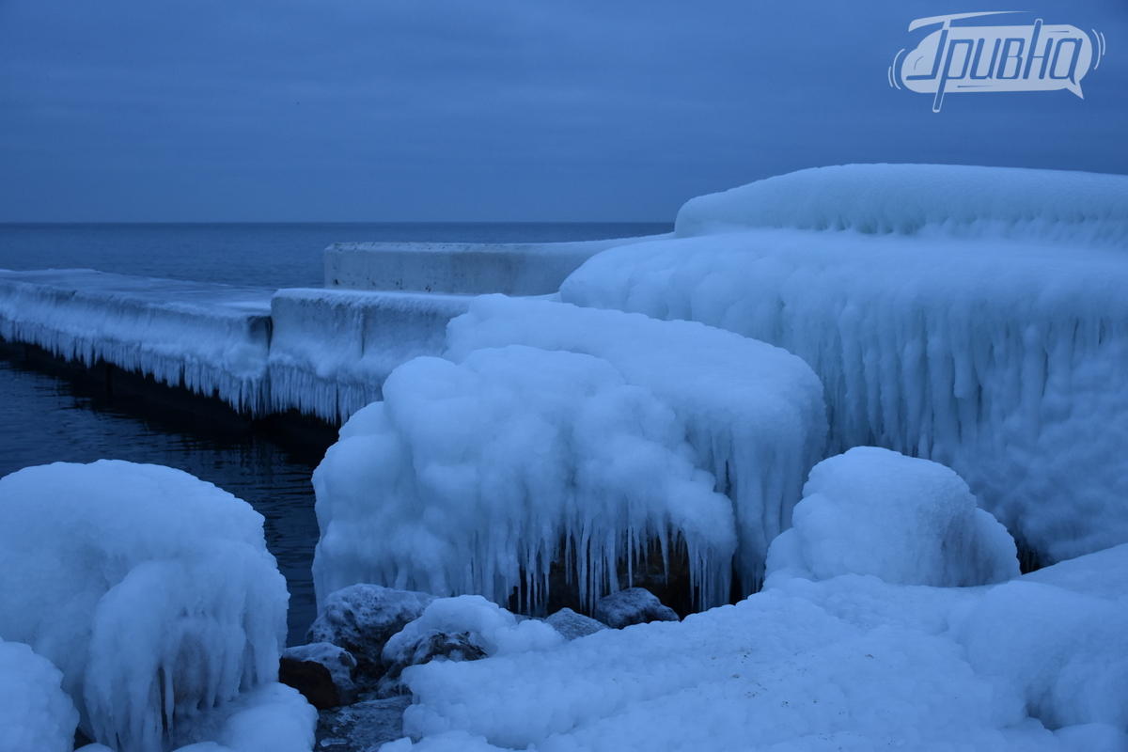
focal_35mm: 45
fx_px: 1410
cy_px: 376
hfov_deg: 43.6
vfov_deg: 29.9
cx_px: 564
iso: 720
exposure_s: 1/60
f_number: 4
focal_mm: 30
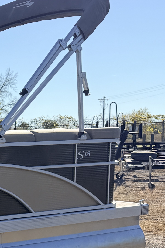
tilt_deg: -8.1
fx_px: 543
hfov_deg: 14.6
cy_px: 220
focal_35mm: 79
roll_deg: +2.4
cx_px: -155
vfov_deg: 25.0
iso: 80
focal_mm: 6.76
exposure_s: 1/4405
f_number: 1.78
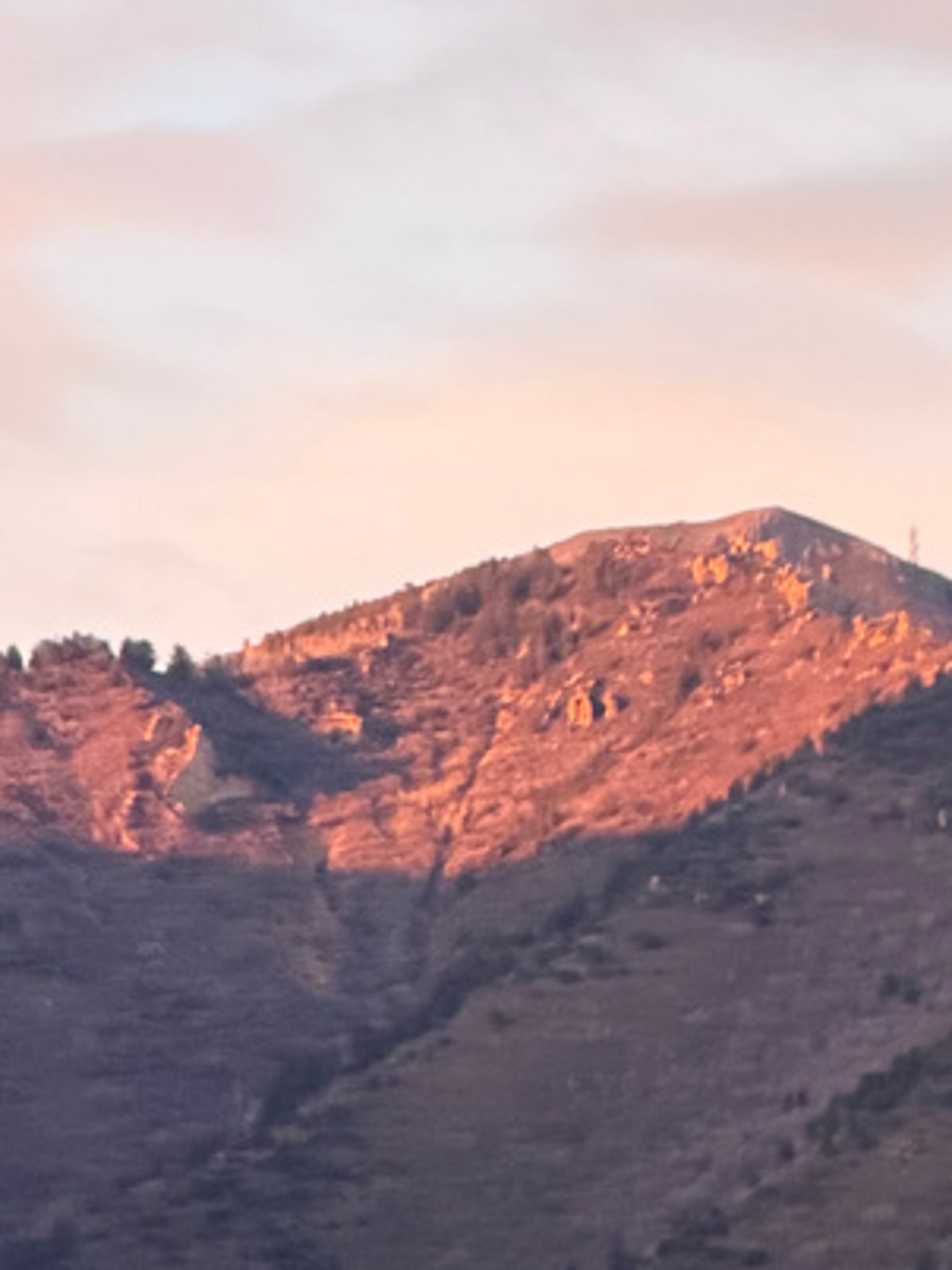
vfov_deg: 5.2
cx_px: 1523
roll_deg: +0.3
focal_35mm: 381
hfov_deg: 3.9
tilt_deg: +3.5
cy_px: 2026
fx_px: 13978
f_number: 2.8
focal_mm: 16.89
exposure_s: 1/121
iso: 250
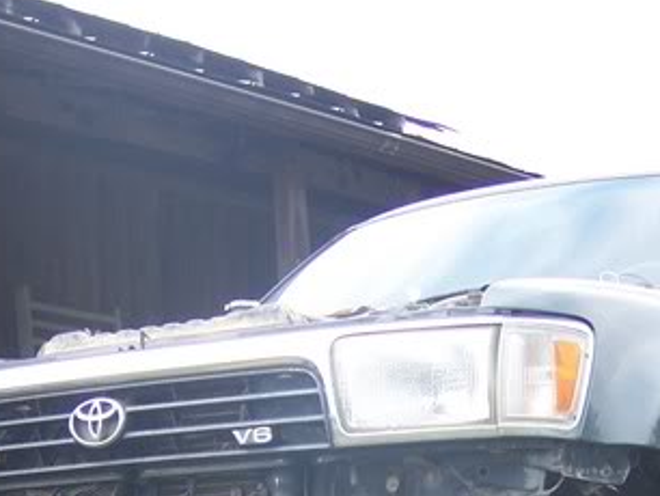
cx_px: 455
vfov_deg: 15.1
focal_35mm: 94
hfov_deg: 20.8
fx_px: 1794
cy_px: 614
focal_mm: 6
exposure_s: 1/320
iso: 80
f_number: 2.8
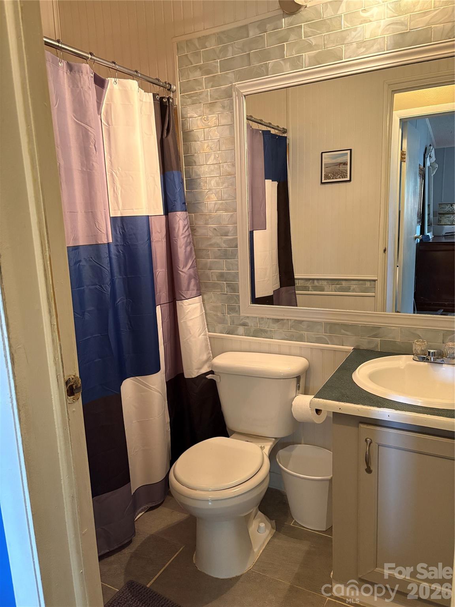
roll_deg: +1.7
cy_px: 304
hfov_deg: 53.1
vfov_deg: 67.3
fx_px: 456
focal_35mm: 26
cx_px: 228
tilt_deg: -10.1
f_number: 1.6
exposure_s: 1/60
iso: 320
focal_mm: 5.96
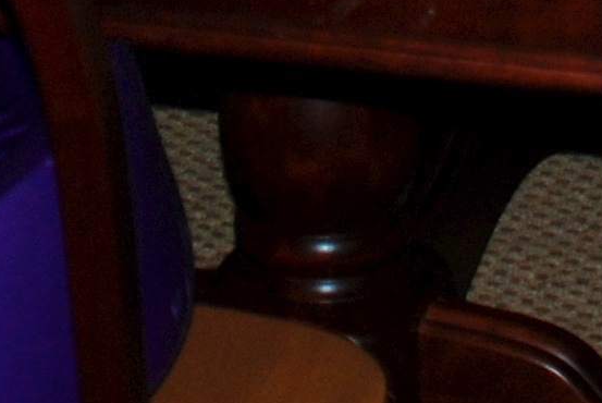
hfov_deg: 8.9
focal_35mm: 231
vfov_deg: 5.6
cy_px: -740
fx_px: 3867
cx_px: 425
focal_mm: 22
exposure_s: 1/60
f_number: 3.8
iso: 200
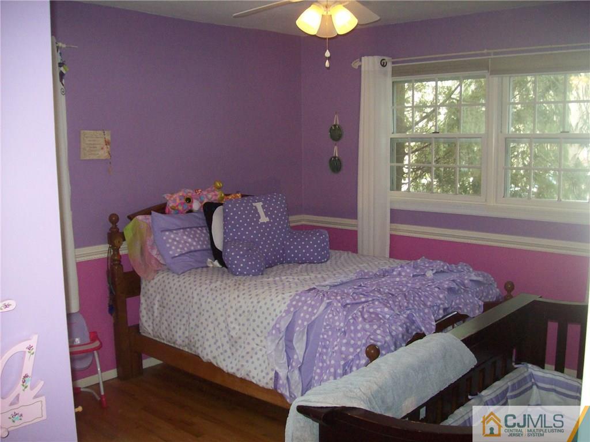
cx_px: 295
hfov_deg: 51.4
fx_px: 613
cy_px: 221
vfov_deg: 39.6
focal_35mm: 36
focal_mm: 6
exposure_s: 1/64
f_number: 2.7
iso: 200
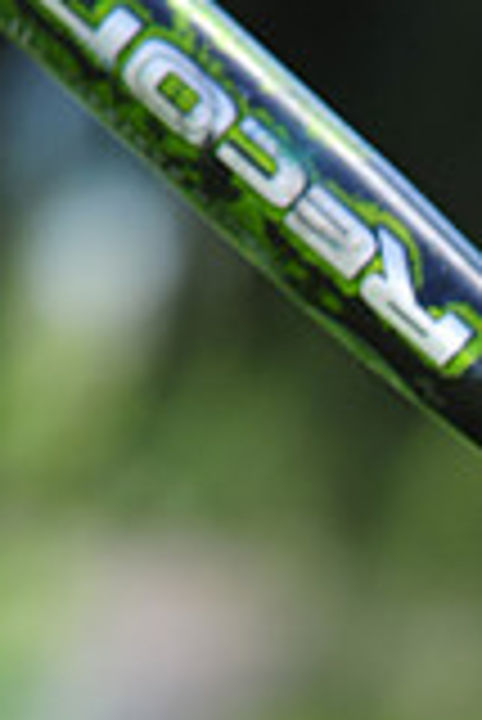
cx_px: 748
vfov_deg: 2.8
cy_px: 958
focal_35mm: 724
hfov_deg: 1.9
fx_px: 14508
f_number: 4.5
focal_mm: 200
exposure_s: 1/500
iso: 200
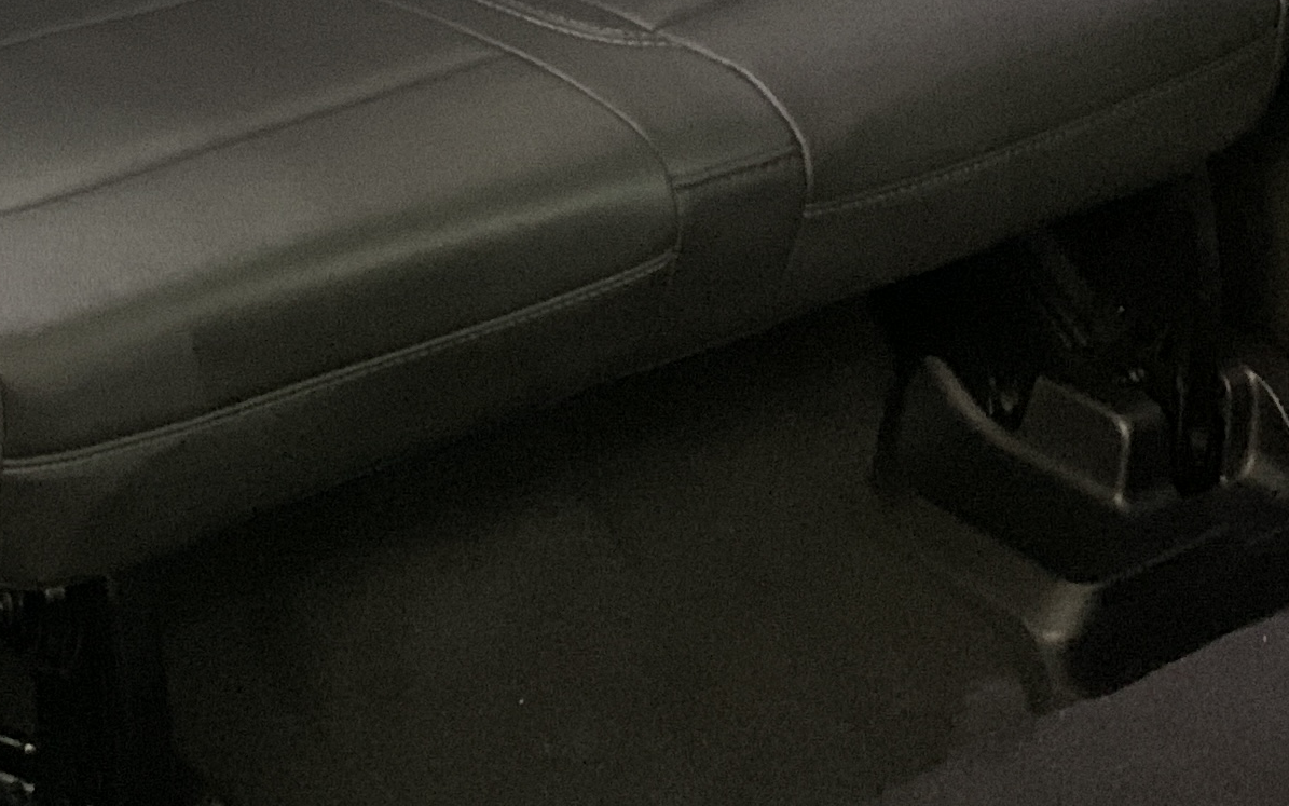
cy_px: -290
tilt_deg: -18.9
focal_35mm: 93
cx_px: -66
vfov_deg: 13.5
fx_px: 3267
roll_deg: -2.0
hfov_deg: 21.4
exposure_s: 1/15
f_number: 1.8
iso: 800
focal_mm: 4.25
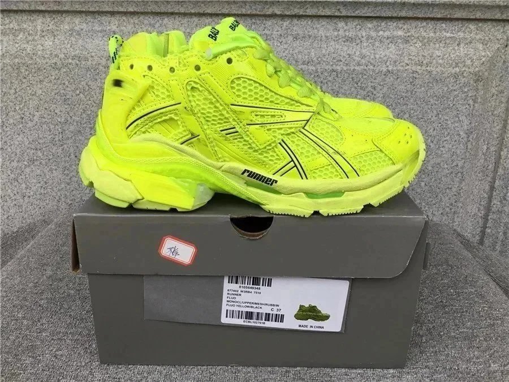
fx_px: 456
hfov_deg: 58.4
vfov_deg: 45.4
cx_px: 254
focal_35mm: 31
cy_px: 191
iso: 25
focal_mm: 3.3
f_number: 2.4
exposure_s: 1/153
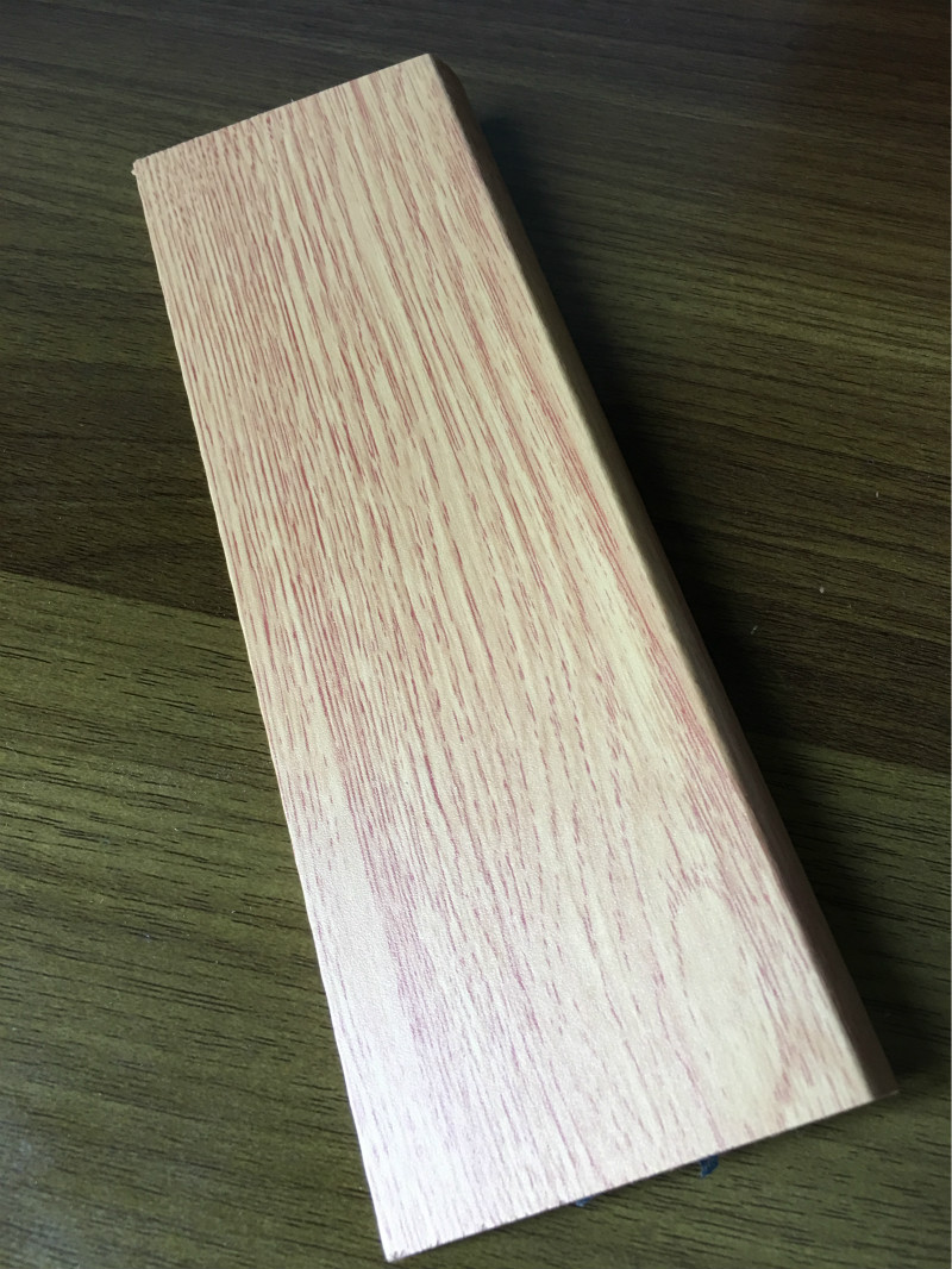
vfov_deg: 61.6
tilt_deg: -62.4
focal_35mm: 29
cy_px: 634
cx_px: 476
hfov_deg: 48.2
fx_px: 1063
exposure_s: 1/17
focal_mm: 4.15
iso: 40
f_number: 2.2
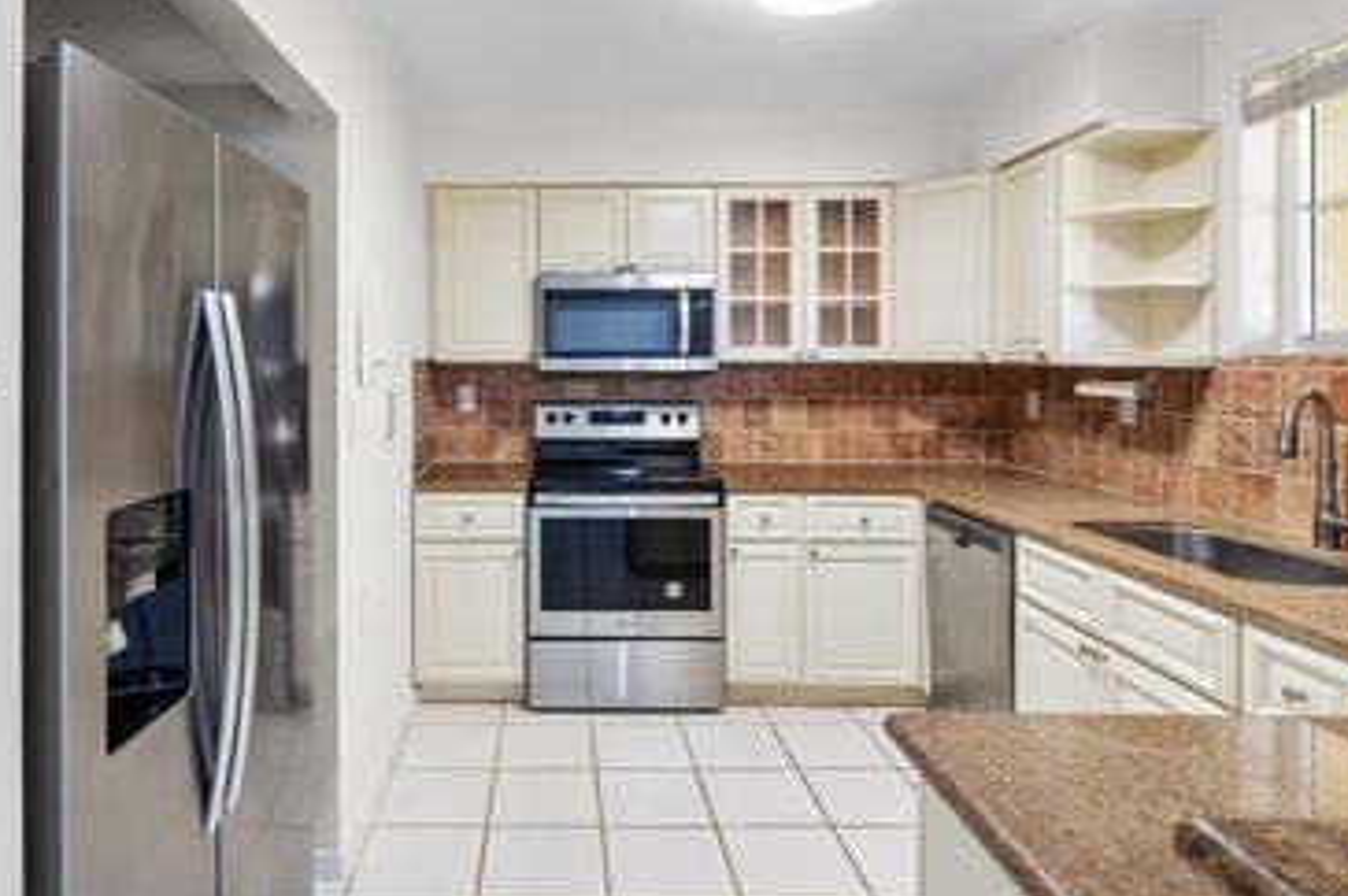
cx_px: 548
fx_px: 823
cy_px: 365
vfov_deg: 56.8
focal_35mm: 22
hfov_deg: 77.8
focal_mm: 16
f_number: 11
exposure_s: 1/1.67
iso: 250
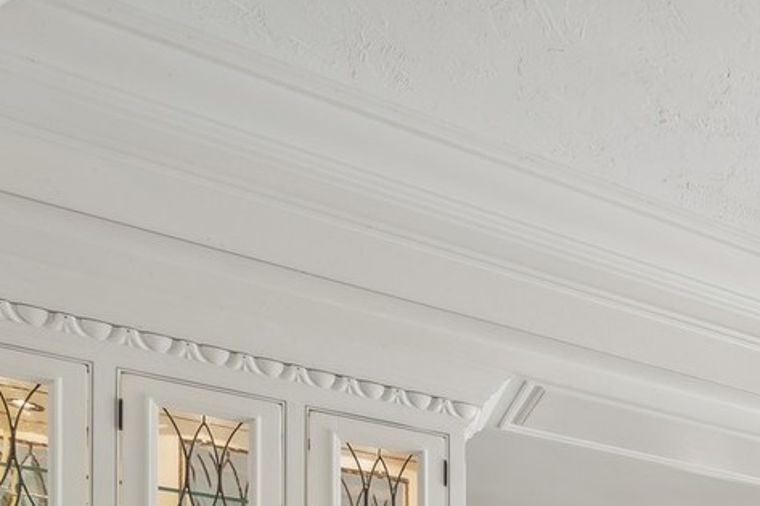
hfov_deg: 27.7
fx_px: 1013
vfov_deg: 21.4
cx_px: 1146
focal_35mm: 48
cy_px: 843
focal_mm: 14
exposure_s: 1/10
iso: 200
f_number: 8
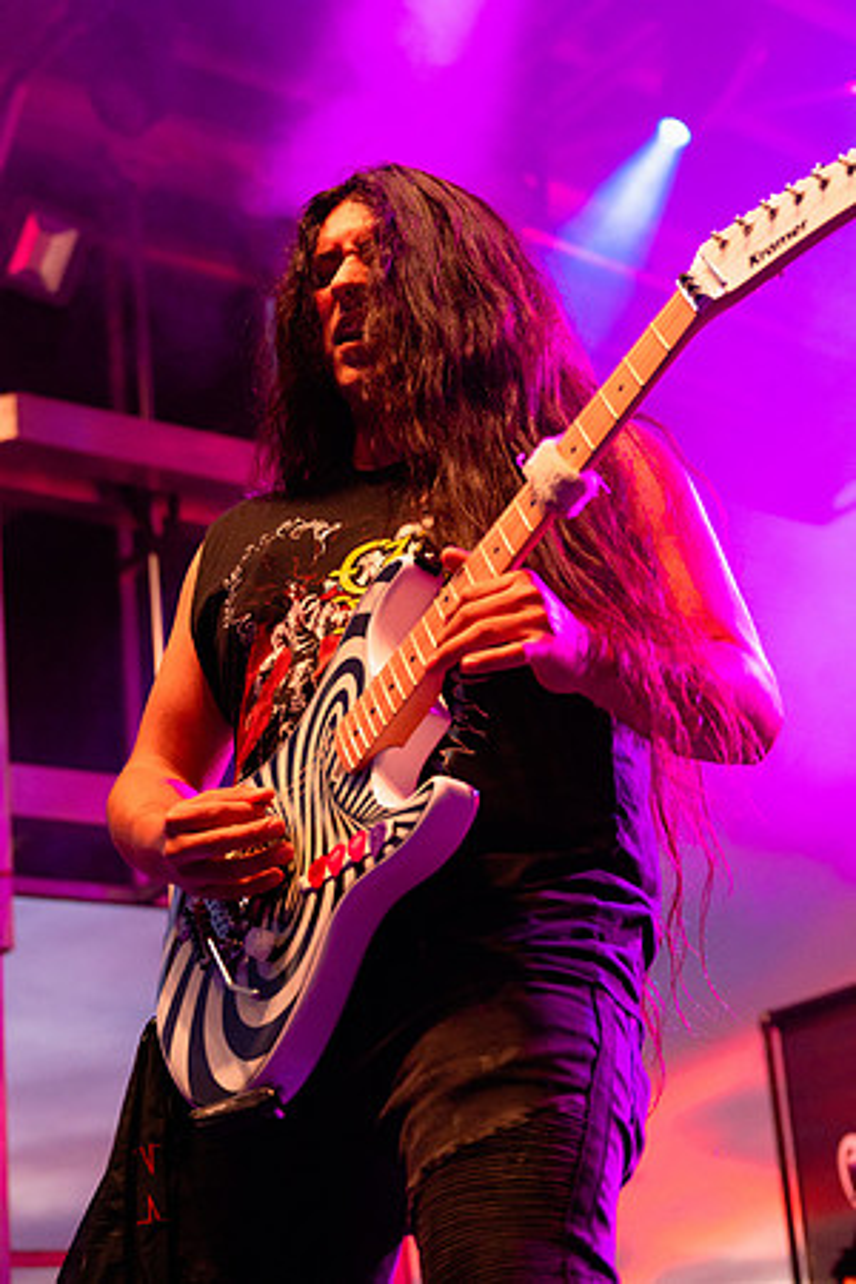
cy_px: 642
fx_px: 2461
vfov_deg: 29.2
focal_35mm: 69
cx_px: 428
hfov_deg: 19.7
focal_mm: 46
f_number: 3.2
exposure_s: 1/400
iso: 3200
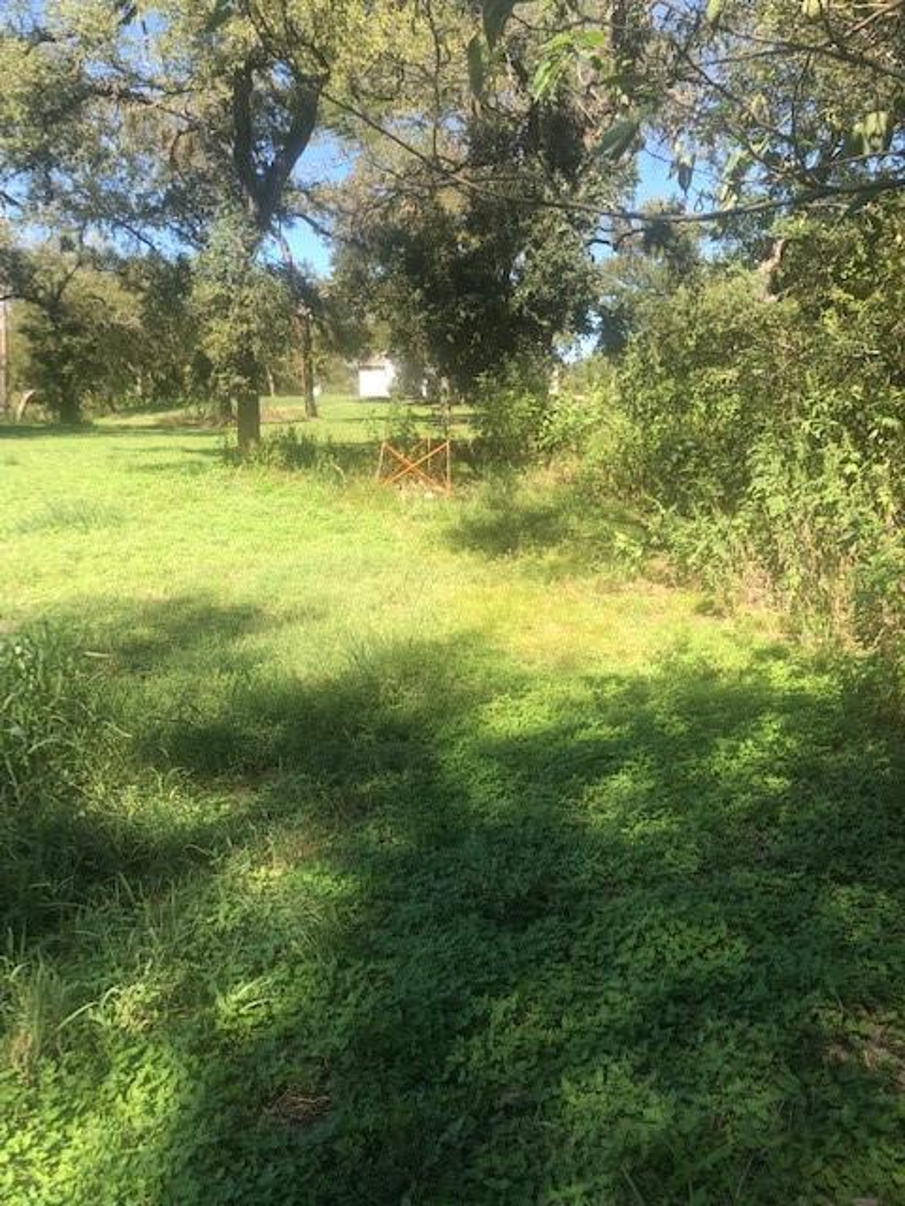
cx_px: 452
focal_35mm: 28
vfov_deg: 63.4
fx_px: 976
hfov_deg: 49.7
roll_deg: -1.3
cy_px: 603
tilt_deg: -10.0
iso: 20
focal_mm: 3.99
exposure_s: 1/552
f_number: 1.8
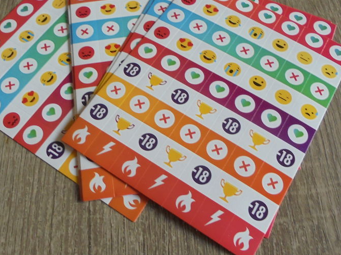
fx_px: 384
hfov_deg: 47.8
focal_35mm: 39
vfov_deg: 36.6
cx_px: 148
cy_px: 98
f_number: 3.5
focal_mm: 4.6
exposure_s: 1/30
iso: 200
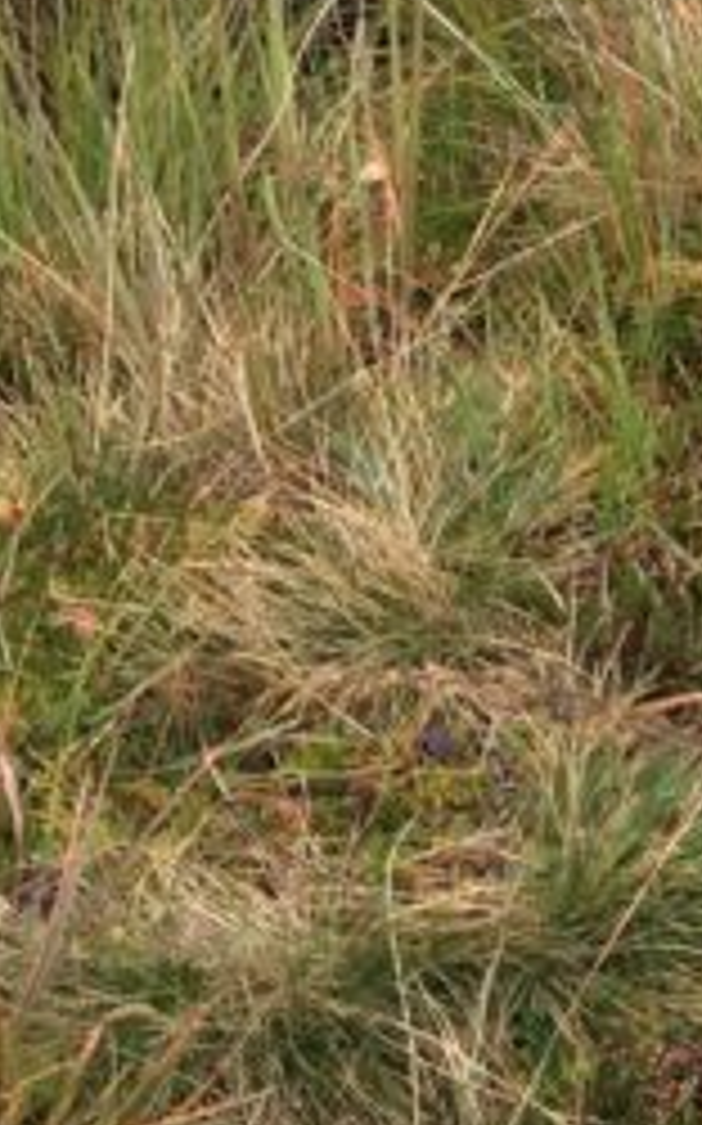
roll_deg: +1.3
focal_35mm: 126
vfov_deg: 14.6
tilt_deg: -17.7
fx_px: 3861
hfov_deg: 9.9
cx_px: 1246
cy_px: -864
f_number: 2.2
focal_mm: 4.15
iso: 25
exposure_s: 1/112
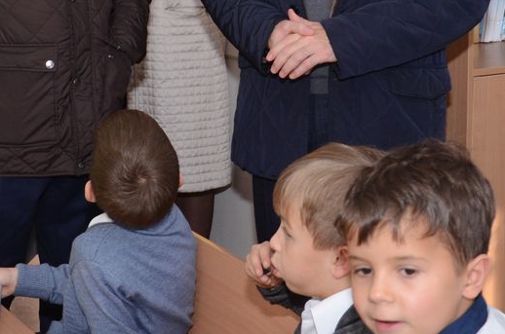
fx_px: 1419
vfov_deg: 13.3
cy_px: 19
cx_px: 205
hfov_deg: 20.2
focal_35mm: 101
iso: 800
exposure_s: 1/250
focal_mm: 25
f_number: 4
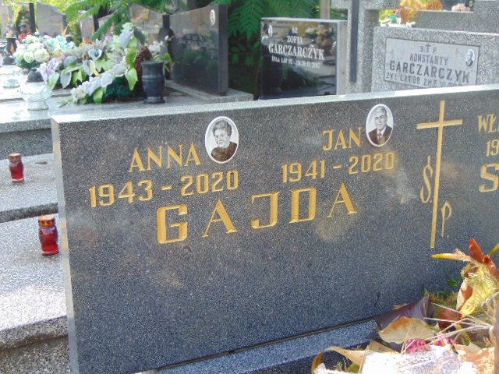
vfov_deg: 29.1
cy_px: 187
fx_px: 721
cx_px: 250
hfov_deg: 38.2
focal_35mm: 50
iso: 80
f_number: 3.5
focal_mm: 9
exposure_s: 1/250
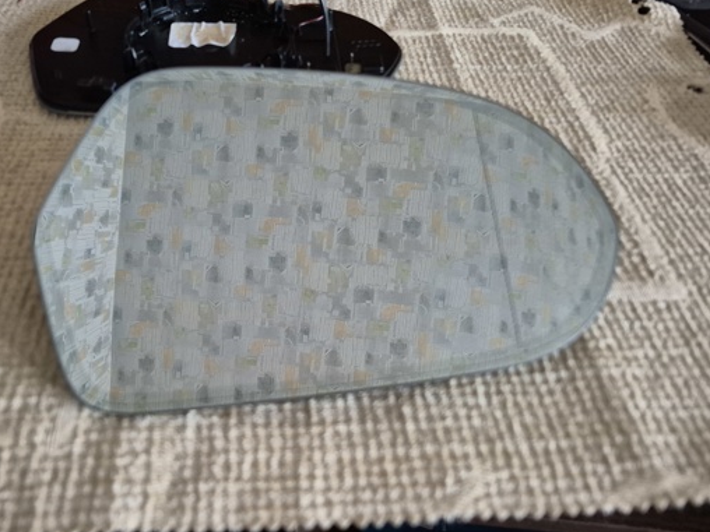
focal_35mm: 29
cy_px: 204
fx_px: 595
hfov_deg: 61.4
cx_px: 309
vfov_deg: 47.8
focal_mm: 5.4
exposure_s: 1/100
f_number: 1.8
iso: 1600
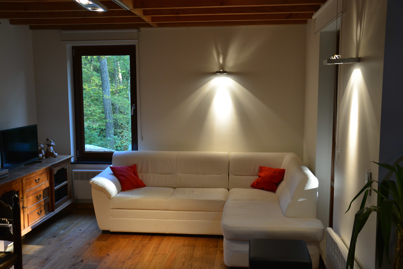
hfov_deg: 51.3
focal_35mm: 38
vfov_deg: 35.5
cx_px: 202
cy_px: 134
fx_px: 420
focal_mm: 25
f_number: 4
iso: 640
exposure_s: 1/60
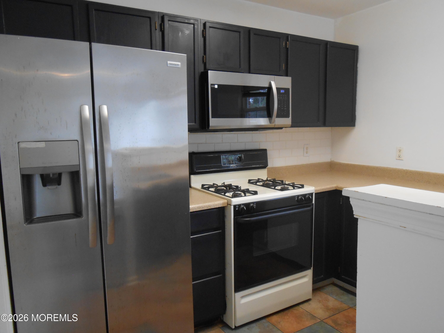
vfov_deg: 53.1
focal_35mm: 26
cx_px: 222
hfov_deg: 67.3
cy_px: 166
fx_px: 333
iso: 320
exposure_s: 1/30
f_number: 3.5
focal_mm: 4.6
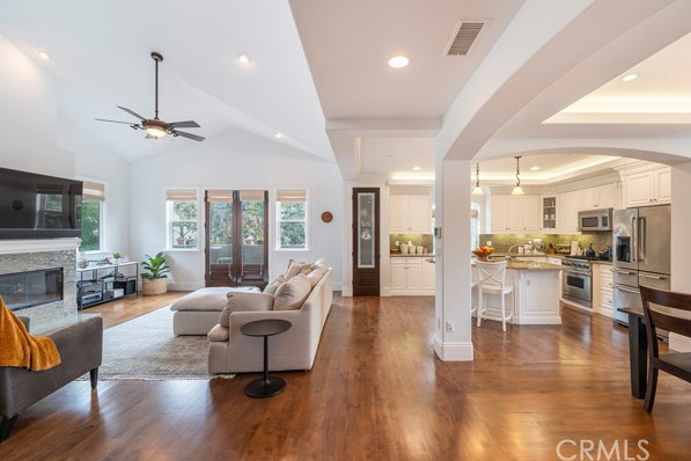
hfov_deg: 100.2
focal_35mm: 15
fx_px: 288
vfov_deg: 77.3
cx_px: 369
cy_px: 220
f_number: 7.1
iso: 100
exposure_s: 1/6
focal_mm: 14
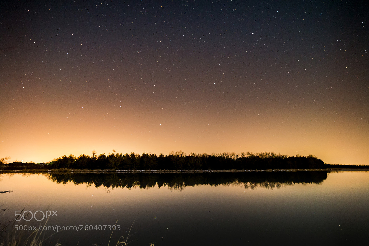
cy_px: 123
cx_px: 184
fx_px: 144
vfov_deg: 81.3
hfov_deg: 104.2
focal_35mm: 14
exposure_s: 15
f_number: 2.8
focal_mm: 14
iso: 3200
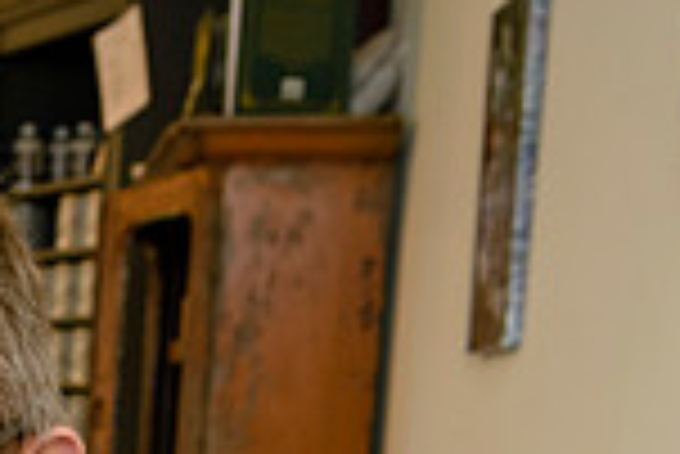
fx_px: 2174
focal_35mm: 115
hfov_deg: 16.0
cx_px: -405
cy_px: 847
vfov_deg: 11.1
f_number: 5
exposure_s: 1/80
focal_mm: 20
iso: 400
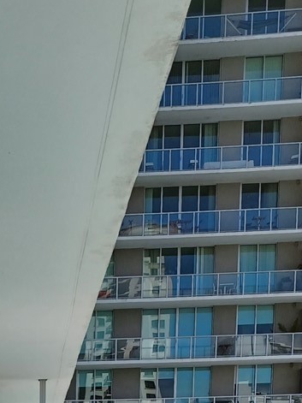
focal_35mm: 85
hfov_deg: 16.5
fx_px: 989
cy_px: 614
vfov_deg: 19.8
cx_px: -74
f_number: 1.8
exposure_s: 1/517
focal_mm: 4.6
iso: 32
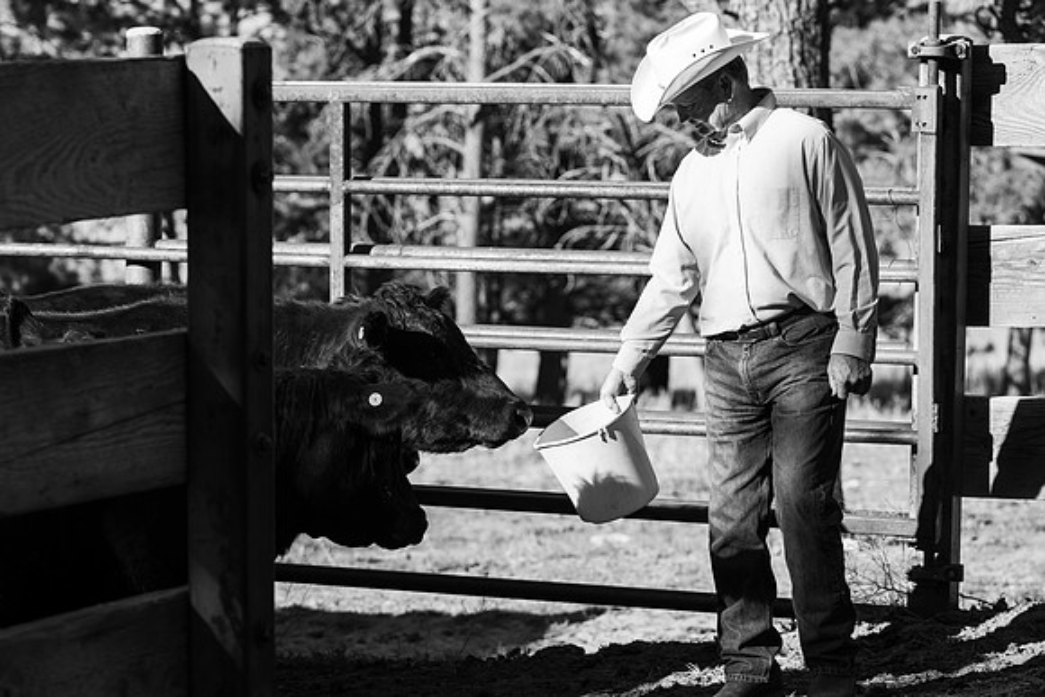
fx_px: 3658
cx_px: 522
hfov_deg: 16.3
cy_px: 348
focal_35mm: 126
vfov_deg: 10.9
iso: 320
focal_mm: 126
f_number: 5
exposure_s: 1/640
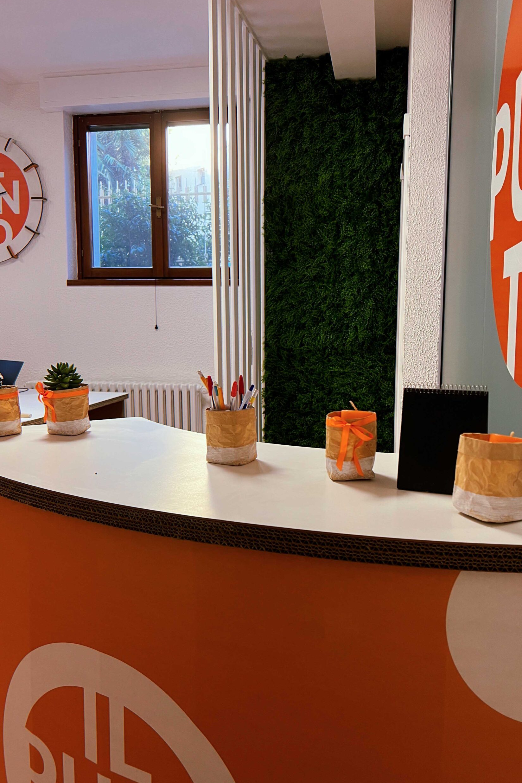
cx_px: 268
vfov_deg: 65.5
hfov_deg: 46.4
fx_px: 609
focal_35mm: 28
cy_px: 381
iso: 100
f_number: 1.5
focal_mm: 5.7
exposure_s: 1/50
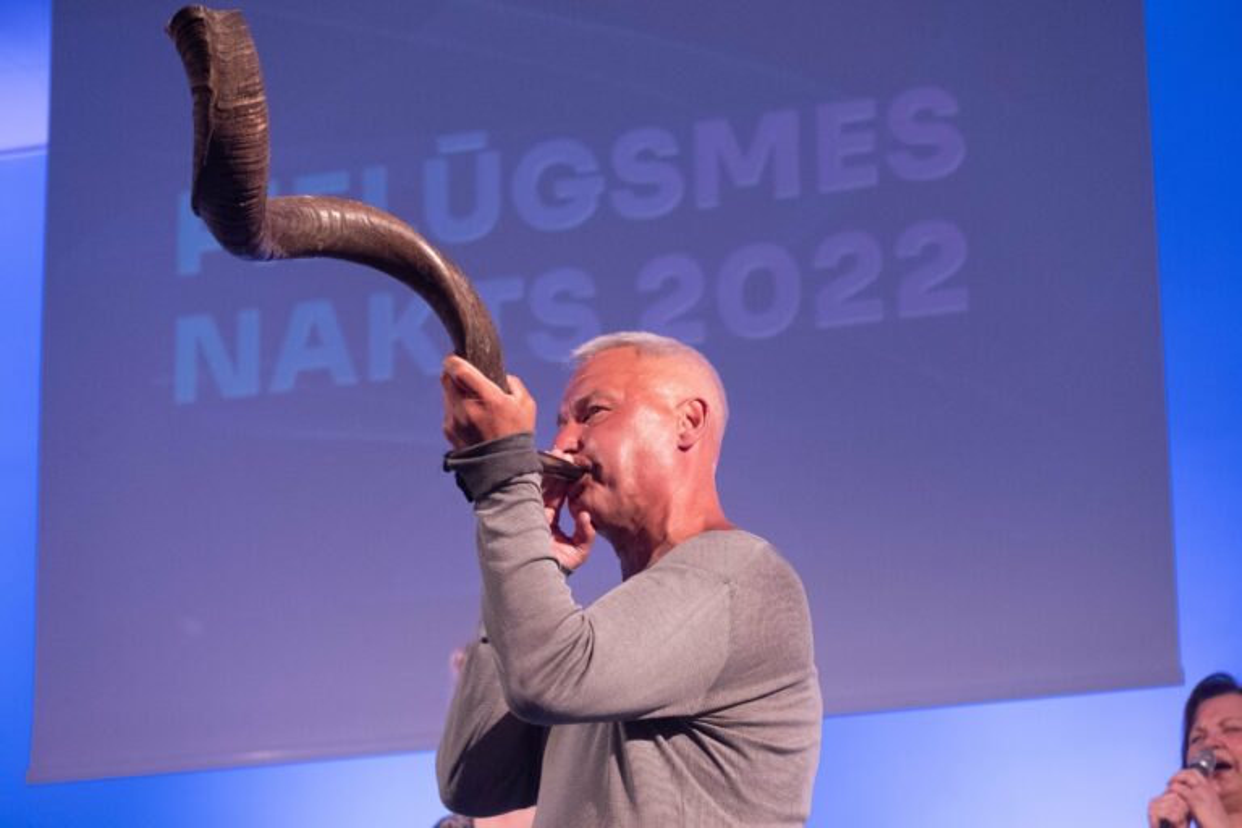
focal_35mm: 105
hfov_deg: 19.5
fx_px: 3622
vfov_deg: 13.0
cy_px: 414
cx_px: 621
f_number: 4
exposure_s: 1/100
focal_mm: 70
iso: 3200
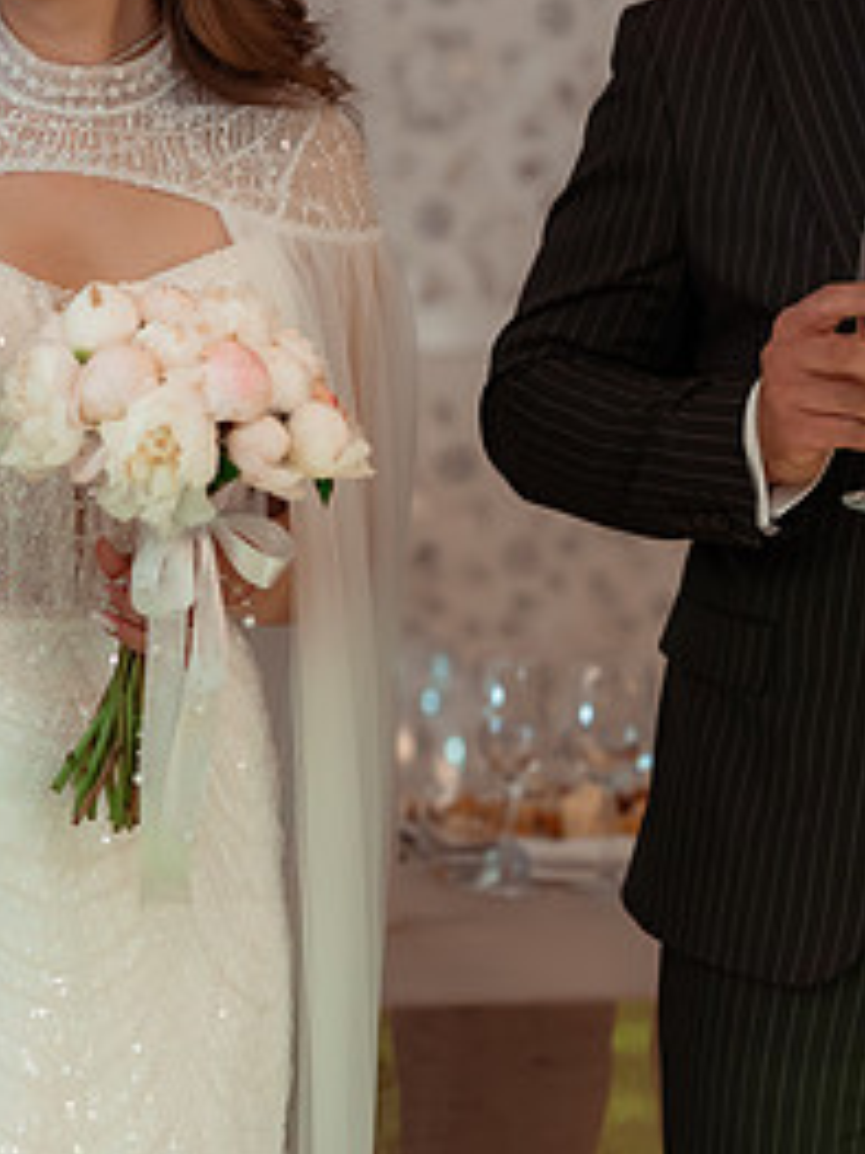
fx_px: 6002
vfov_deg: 11.0
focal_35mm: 180
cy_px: 426
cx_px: -105
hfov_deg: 8.2
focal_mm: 85
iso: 1600
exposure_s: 1/200
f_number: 2.5
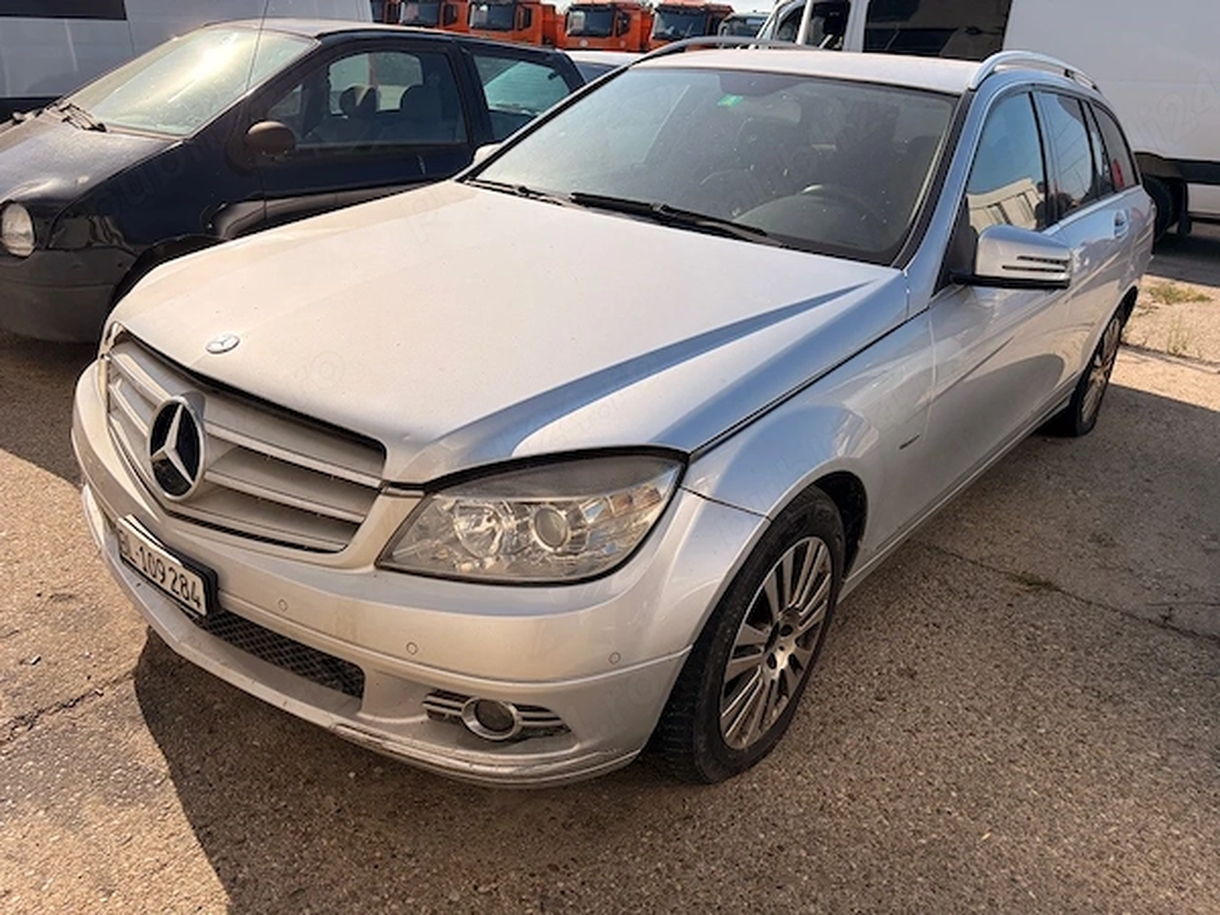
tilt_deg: -23.1
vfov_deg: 53.1
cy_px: 458
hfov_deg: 67.3
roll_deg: -3.7
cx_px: 610
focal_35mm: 26
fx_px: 916
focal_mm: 5.96
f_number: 1.6
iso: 64
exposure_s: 1/5814
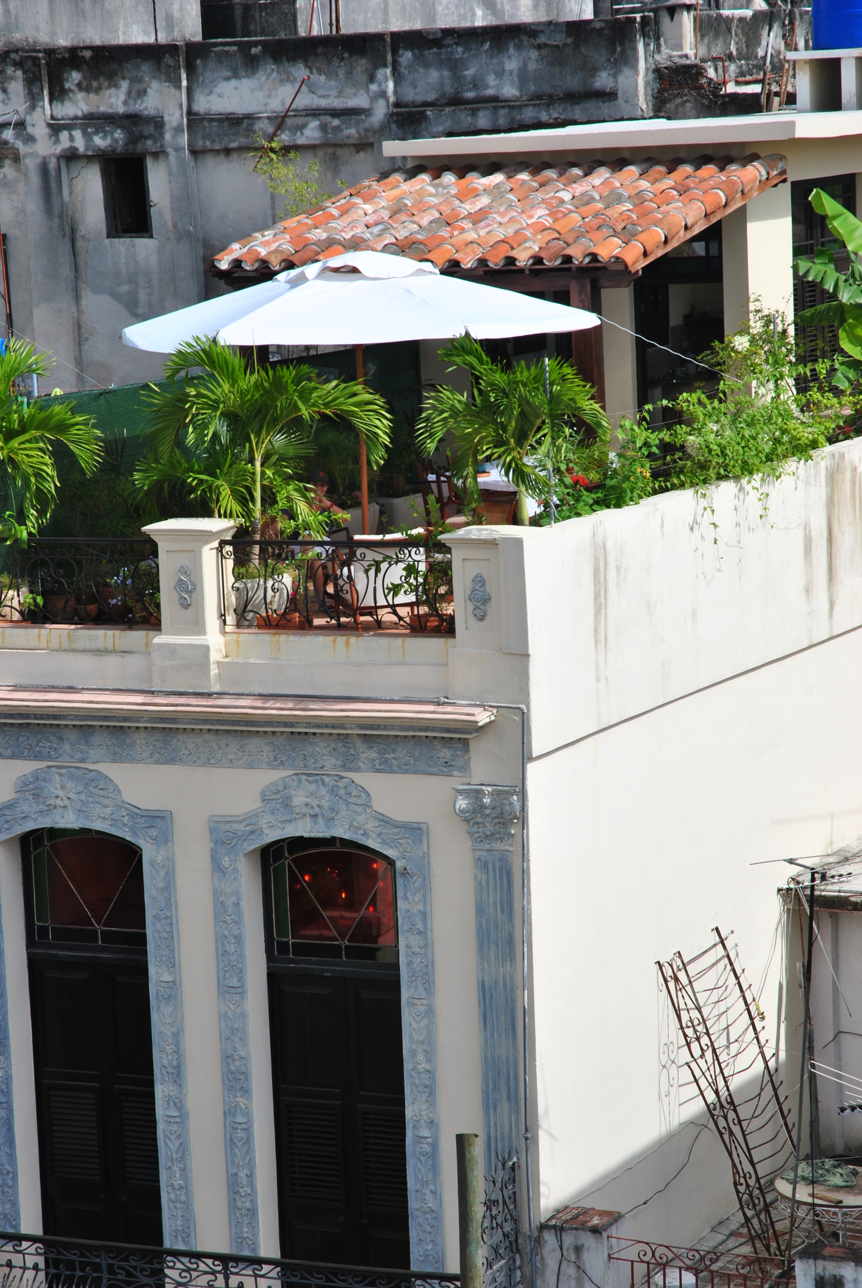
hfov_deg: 13.1
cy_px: 644
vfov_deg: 19.4
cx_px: 431
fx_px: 3760
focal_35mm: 105
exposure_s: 1/250
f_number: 10
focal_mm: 70
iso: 110
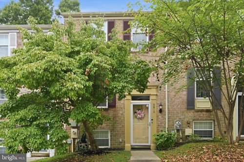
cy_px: 81
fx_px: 230
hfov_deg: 55.8
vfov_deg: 38.9
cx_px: 122
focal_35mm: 34
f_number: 8
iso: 200
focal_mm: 34
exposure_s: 1/80
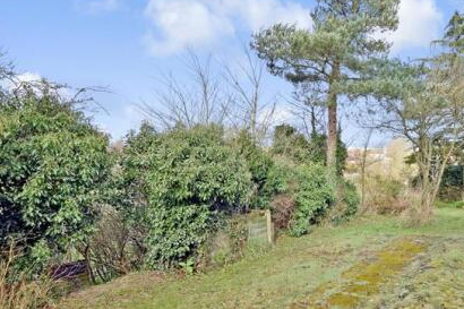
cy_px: 159
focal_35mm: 24
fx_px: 309
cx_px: 321
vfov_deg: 53.1
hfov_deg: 70.9
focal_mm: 10
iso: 400
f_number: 14
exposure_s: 1/80
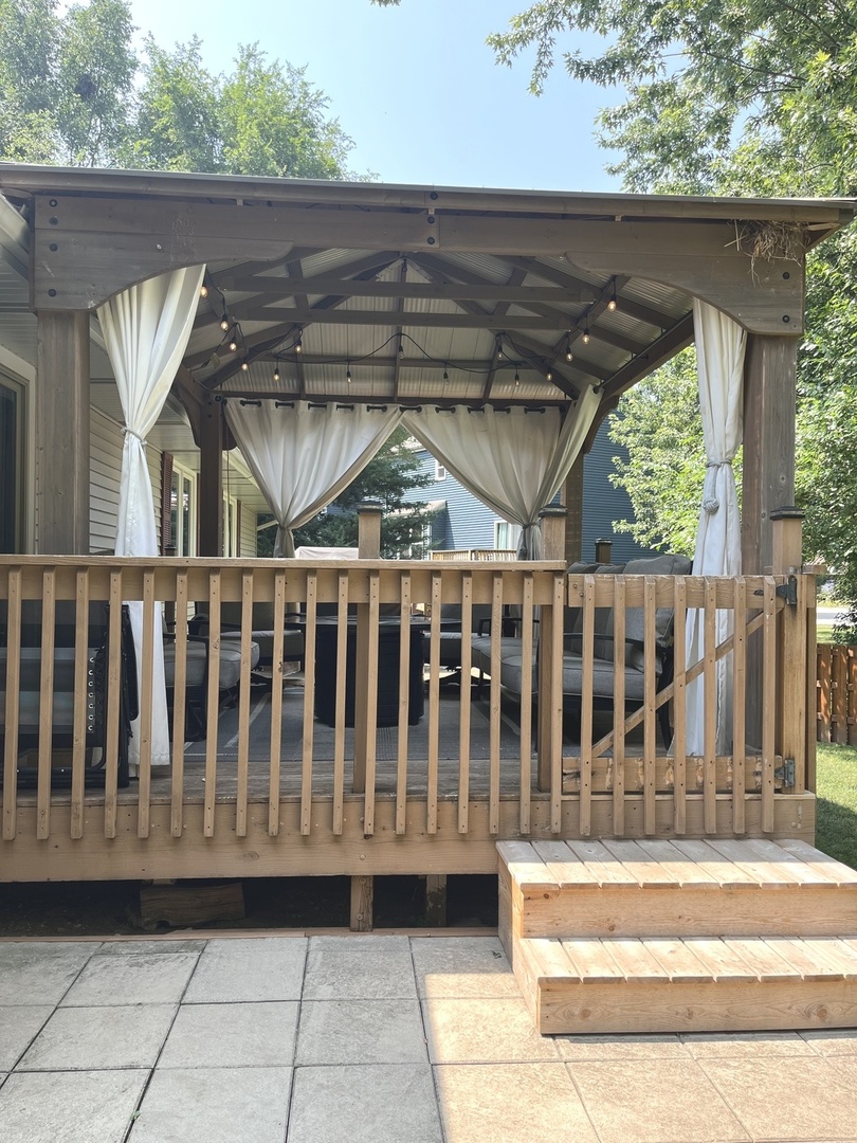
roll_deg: -1.2
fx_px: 858
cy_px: 572
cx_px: 428
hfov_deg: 53.1
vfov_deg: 67.3
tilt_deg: -0.3
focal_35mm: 26
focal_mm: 5.1
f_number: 1.6
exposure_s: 1/504
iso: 50
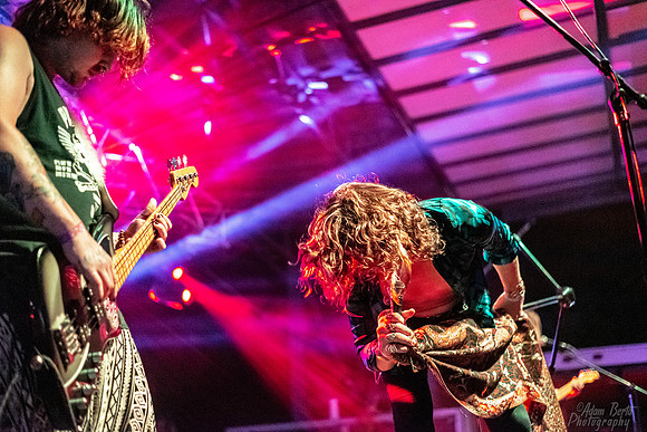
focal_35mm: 50
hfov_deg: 39.6
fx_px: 899
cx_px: 324
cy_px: 216
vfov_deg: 27.0
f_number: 1.8
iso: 6400
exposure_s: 1/200
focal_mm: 50
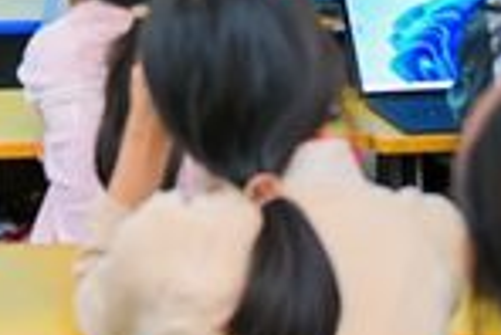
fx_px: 2702
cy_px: -291
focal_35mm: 194
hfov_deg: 10.4
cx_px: -132
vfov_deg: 6.9
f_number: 2.8
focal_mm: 48
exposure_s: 1/200
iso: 640
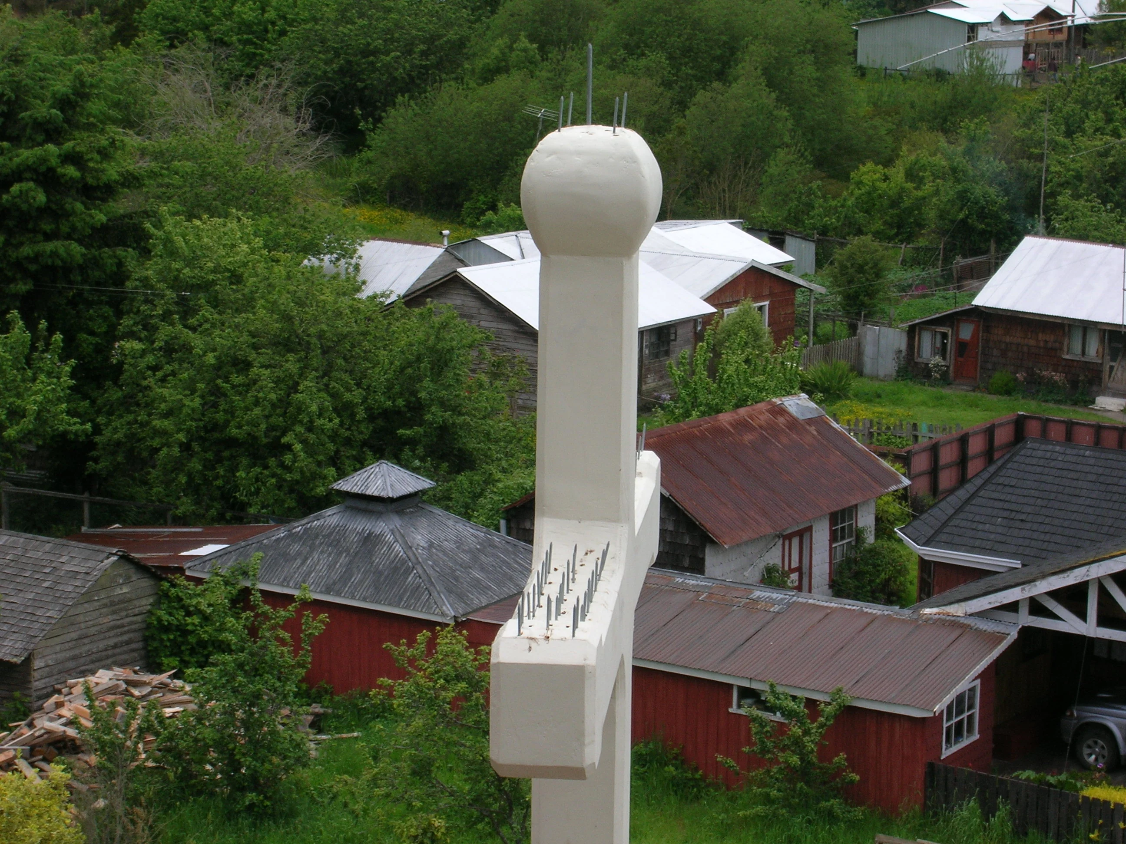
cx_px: 563
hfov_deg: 21.8
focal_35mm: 90
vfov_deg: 16.4
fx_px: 2928
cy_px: 422
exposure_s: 1/100
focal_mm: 15
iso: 50
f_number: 7.6
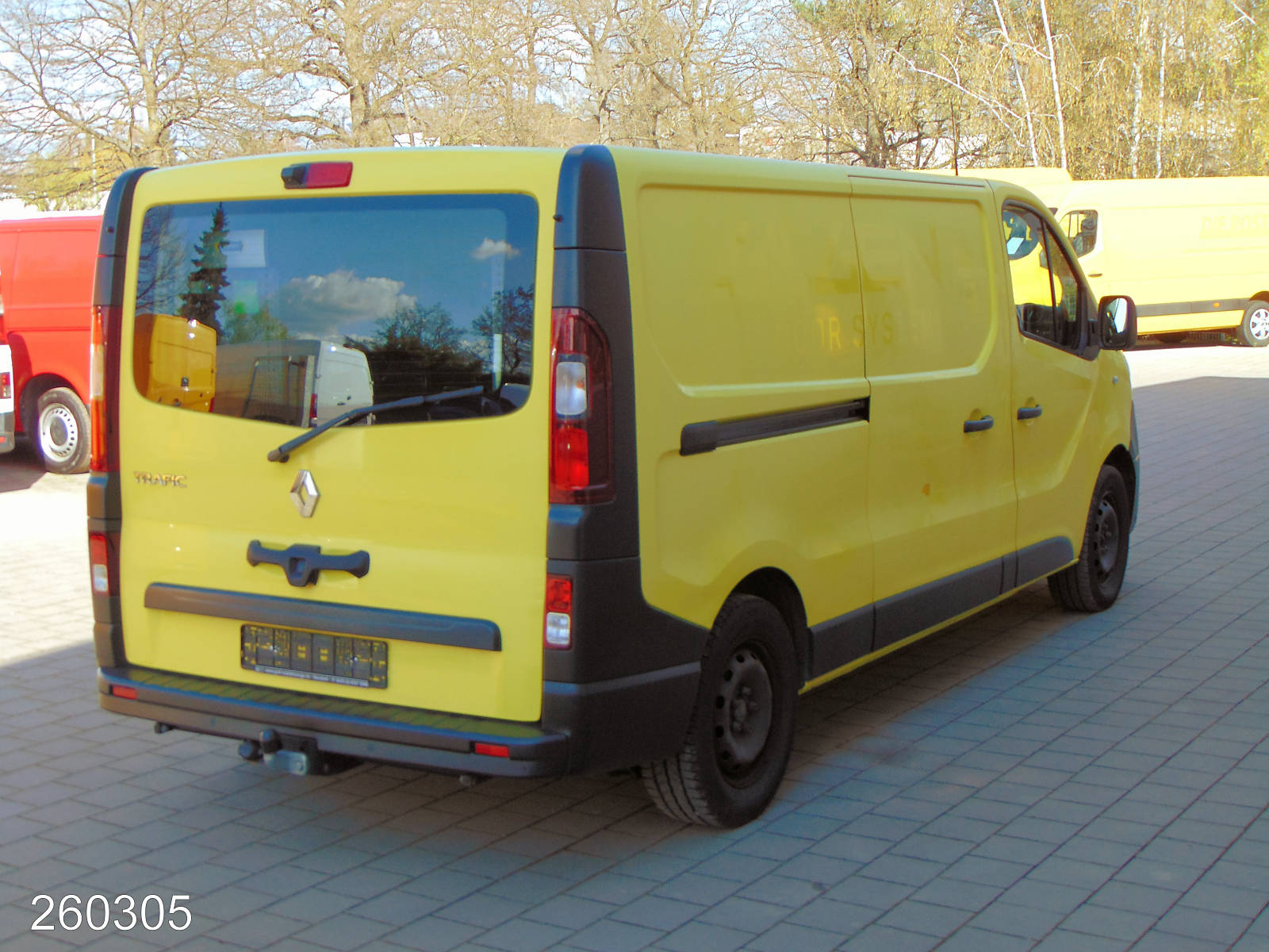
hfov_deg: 38.2
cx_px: 634
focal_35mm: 50
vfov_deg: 29.1
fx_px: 1833
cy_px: 476
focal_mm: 9
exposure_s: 1/160
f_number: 3.5
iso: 80
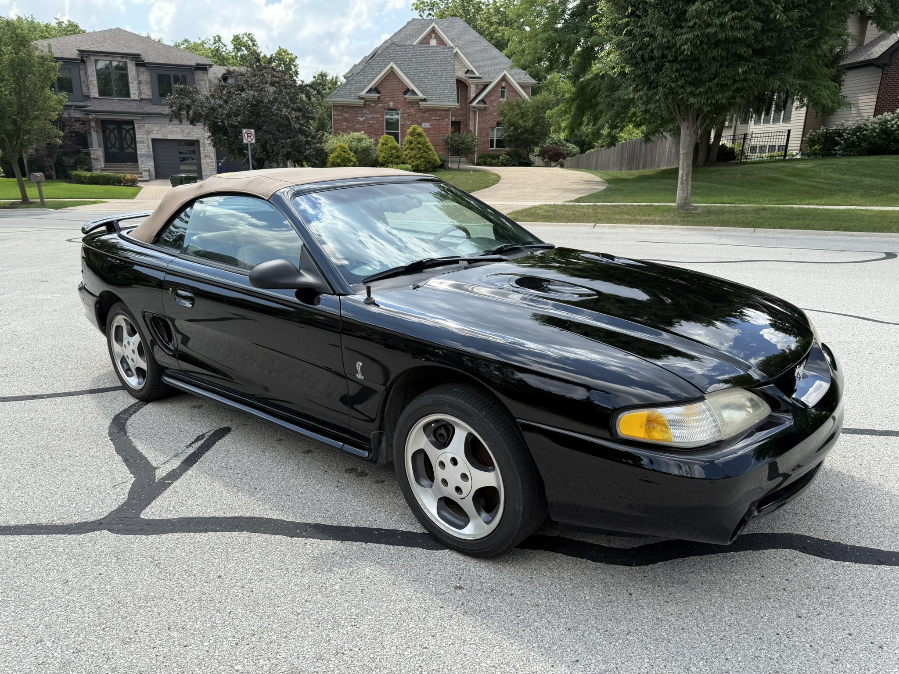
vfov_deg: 56.8
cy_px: 337
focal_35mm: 24
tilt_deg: -15.5
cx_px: 450
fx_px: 623
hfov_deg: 71.6
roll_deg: -1.3
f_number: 1.78
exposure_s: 1/1618
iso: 80
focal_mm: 6.76
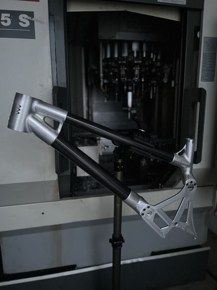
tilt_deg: -11.9
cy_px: 145
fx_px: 217
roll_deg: +0.8
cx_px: 108
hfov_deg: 53.1
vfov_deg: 67.3
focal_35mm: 26
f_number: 1.6
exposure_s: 1/20
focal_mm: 5.1
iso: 1000
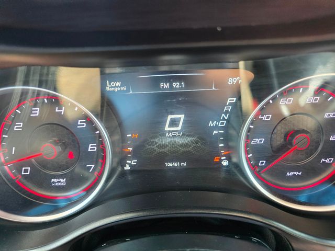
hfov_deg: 73.9
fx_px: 223
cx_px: 168
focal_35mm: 23
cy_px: 126
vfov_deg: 58.9
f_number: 1.7
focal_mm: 6.3
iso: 640
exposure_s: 1/120
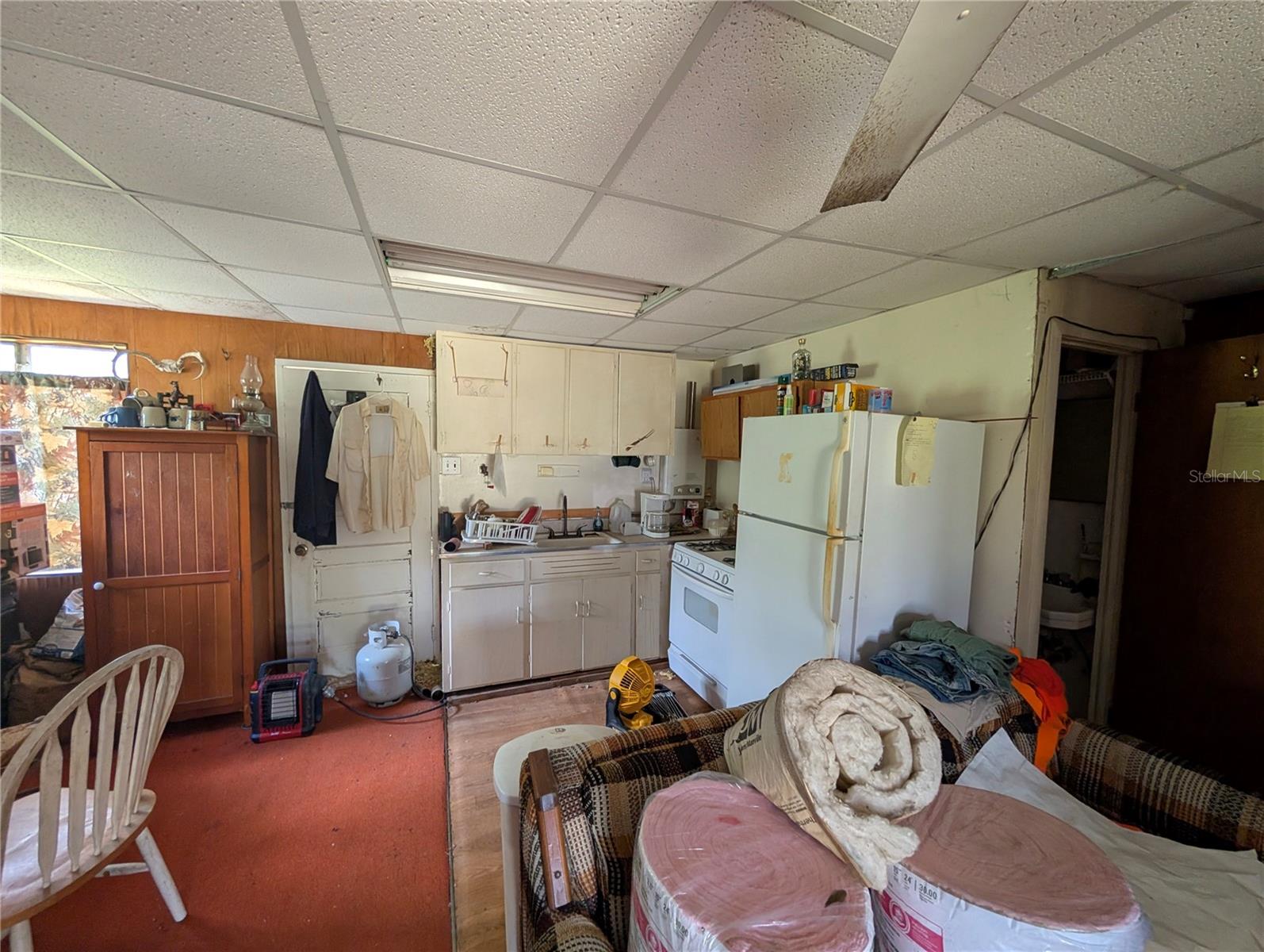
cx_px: 632
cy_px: 476
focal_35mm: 12
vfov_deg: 94.6
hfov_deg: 110.5
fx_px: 439
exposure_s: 1/40
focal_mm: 2.02
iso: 136
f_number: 1.7
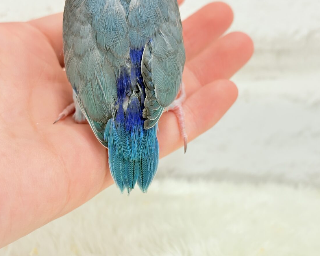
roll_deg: -2.2
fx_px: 521
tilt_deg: -15.7
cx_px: 152
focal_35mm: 55
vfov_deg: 27.6
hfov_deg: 34.1
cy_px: 127
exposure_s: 1/100
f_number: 1.6
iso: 125
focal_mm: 5.96
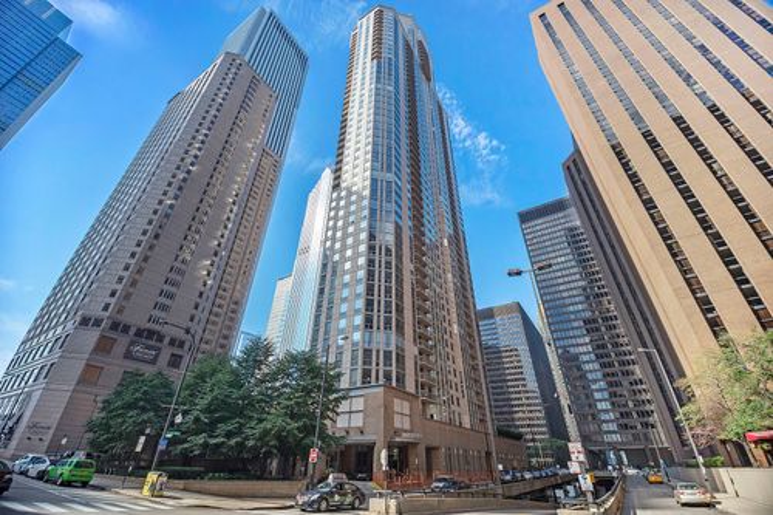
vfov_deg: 77.3
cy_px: 258
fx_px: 322
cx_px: 386
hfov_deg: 100.4
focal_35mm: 15
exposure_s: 1/800
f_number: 8
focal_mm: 15
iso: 800
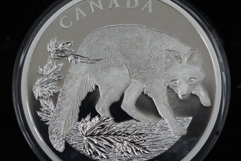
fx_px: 964
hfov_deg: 14.2
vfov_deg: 9.5
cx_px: 123
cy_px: 80
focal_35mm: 144
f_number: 4
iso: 640
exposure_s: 1/160
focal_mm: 90
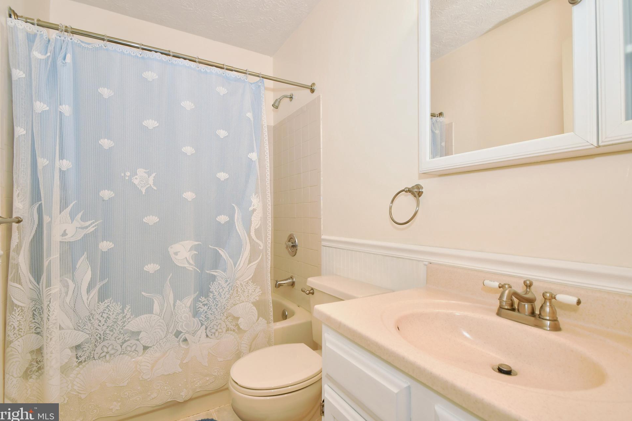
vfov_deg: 73.7
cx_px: 323
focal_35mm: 16
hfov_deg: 96.7
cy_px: 203
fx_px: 281
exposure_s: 1/50
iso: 400
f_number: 8
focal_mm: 10
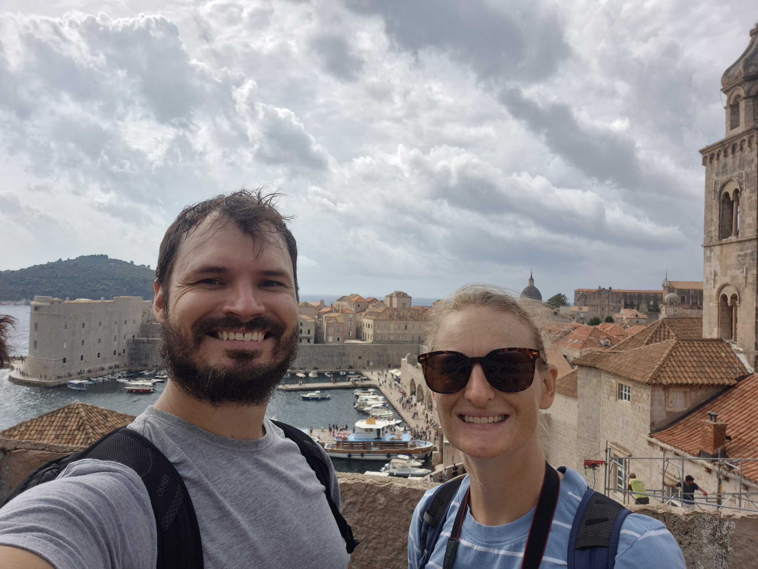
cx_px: 379
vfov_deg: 54.9
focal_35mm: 25
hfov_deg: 69.4
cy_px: 284
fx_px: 547
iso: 25
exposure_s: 1/858
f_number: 2.2
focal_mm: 3.3
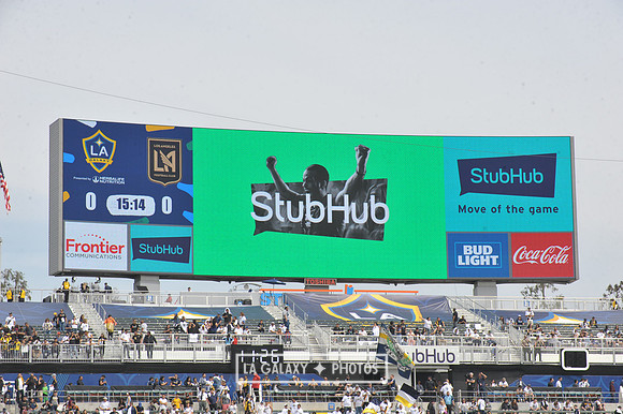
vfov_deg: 11.8
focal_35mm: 116
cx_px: 312
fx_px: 2006
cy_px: 207
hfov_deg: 17.7
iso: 500
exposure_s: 1/640
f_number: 13
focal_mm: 116
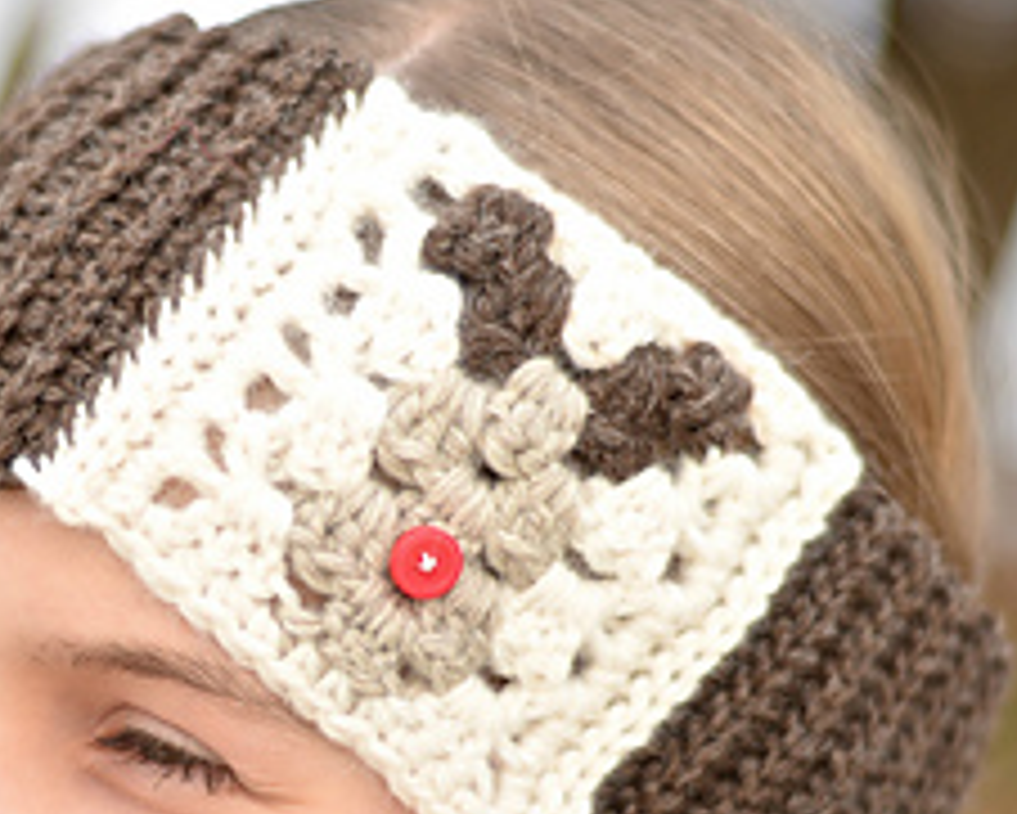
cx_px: 162
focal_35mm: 133
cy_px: 695
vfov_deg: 11.6
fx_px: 4005
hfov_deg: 14.4
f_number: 2
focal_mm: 50
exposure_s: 1/250
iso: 100
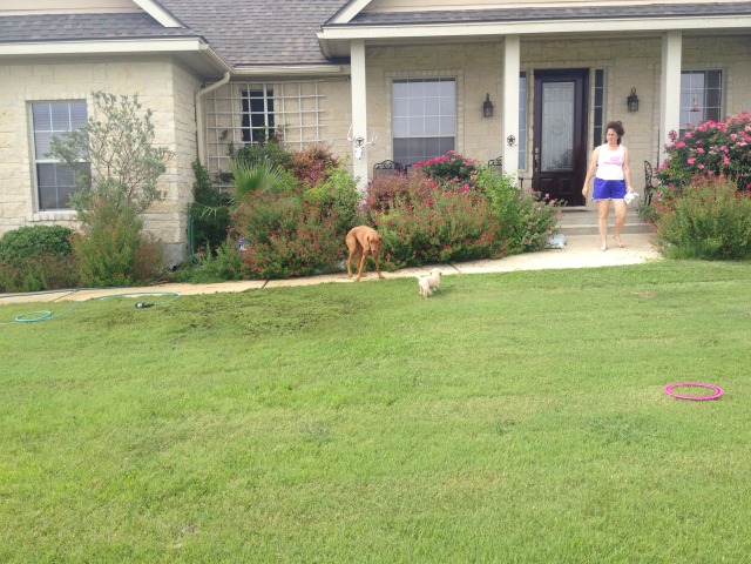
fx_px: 759
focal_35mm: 35
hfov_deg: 52.6
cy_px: 282
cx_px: 376
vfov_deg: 40.7
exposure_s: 1/726
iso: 50
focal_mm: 4.28
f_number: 2.4
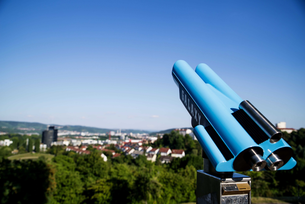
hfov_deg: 60.3
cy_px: 102
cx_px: 152
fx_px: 263
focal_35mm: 31
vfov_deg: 42.4
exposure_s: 1/3200
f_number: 3.2
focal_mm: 31
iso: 200
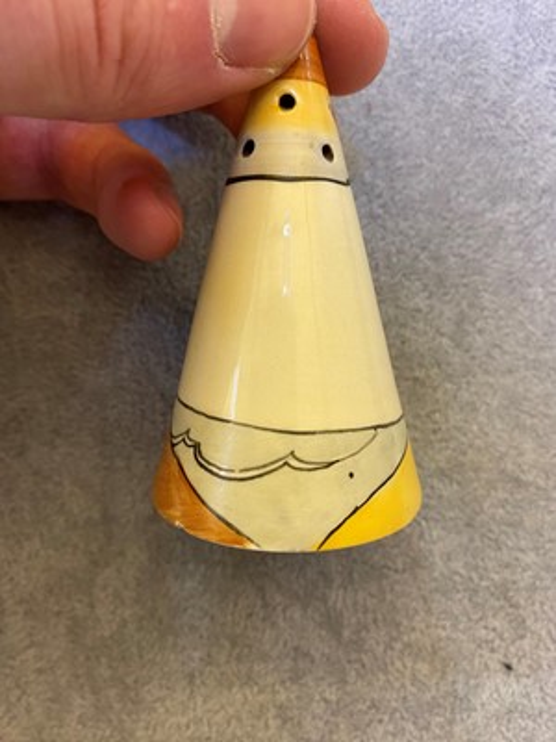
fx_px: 557
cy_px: 371
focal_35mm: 26
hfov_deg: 53.1
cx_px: 278
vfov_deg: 67.3
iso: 200
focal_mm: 4.25
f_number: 1.8
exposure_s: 1/50
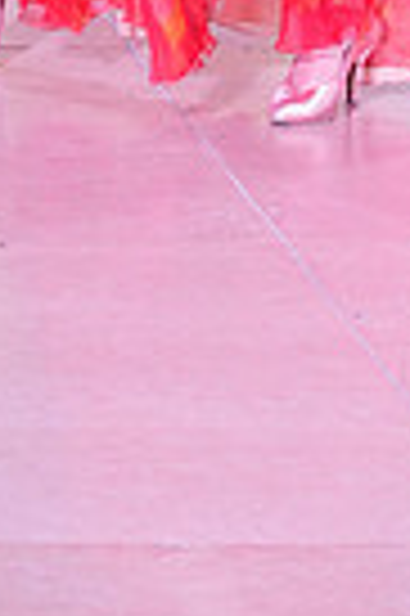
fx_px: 5086
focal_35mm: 297
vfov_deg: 6.8
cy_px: -355
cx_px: -200
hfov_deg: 4.6
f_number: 5
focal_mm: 70
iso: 1600
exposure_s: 1/200
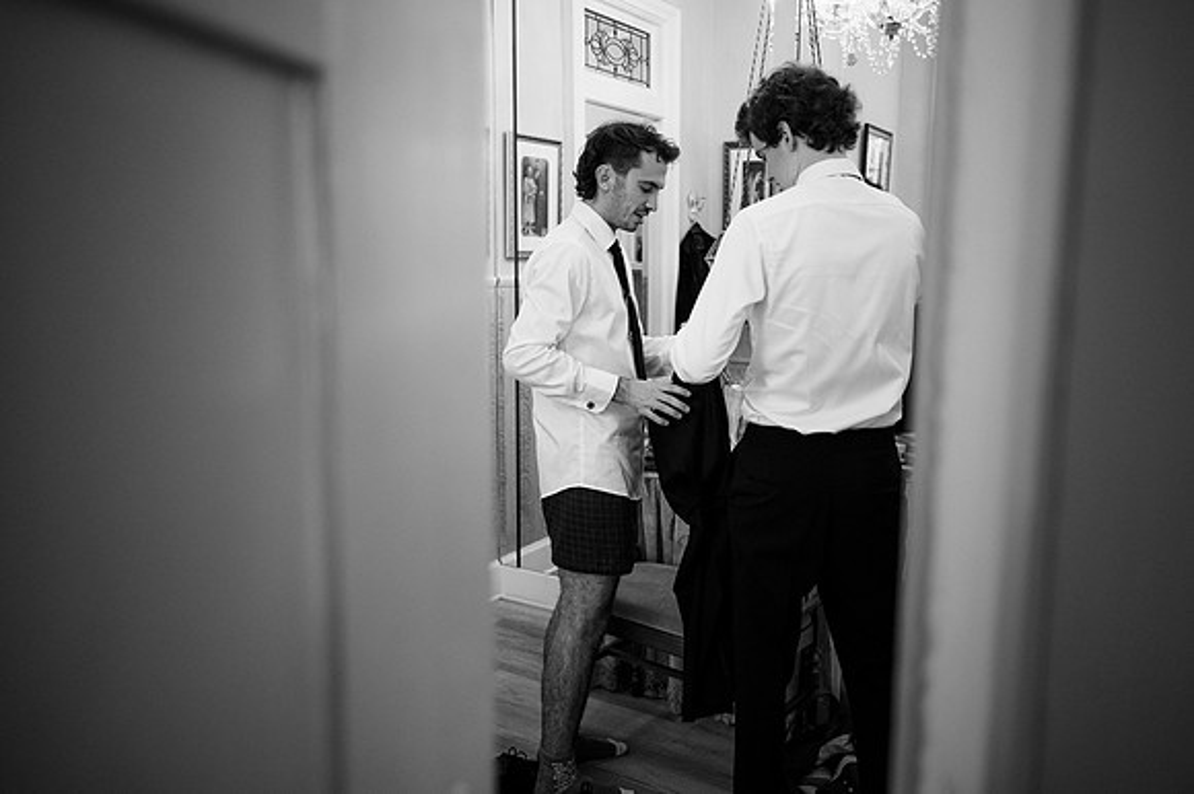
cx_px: 597
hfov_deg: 65.5
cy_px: 397
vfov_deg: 46.4
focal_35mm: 28
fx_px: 928
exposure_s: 1/125
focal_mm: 28
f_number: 2.8
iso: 720
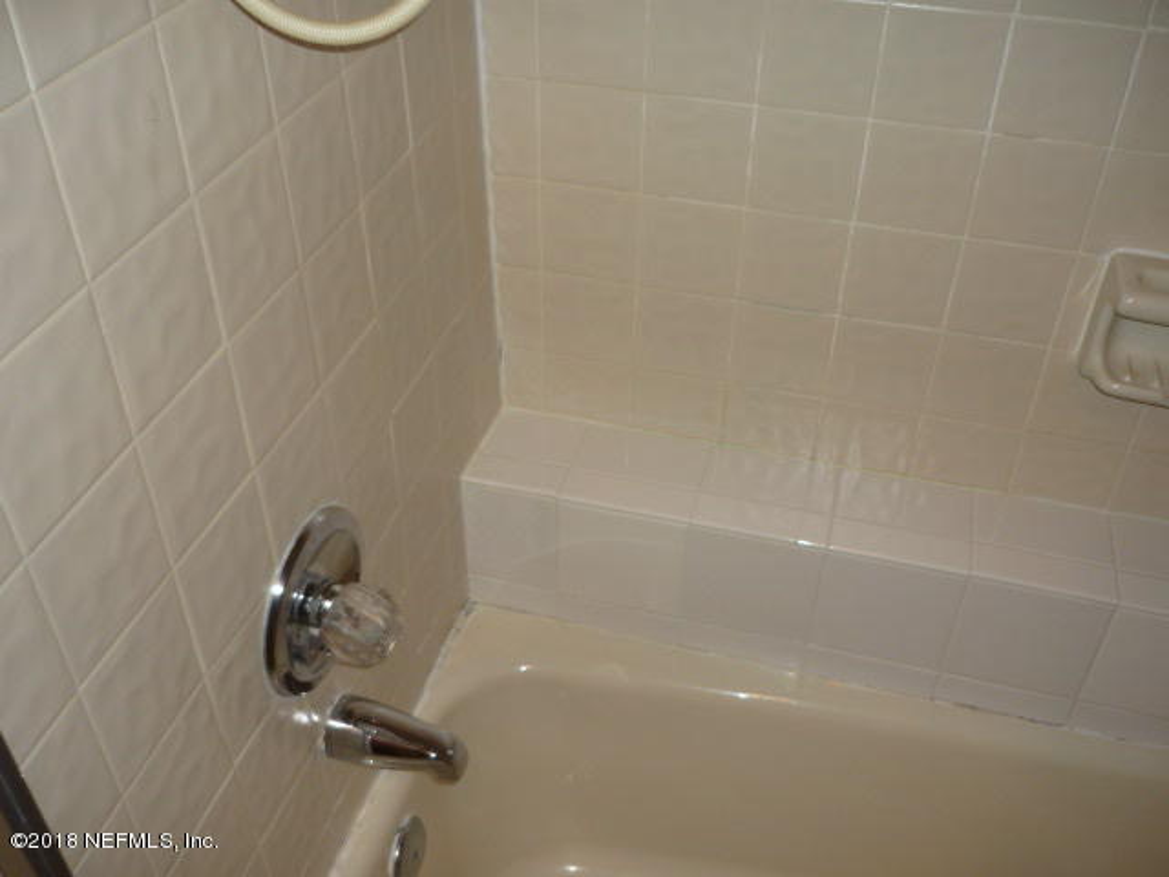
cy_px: 438
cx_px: 584
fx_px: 1114
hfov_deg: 55.4
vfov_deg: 42.9
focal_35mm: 33
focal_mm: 5.5
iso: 100
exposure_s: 1/30
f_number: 2.8
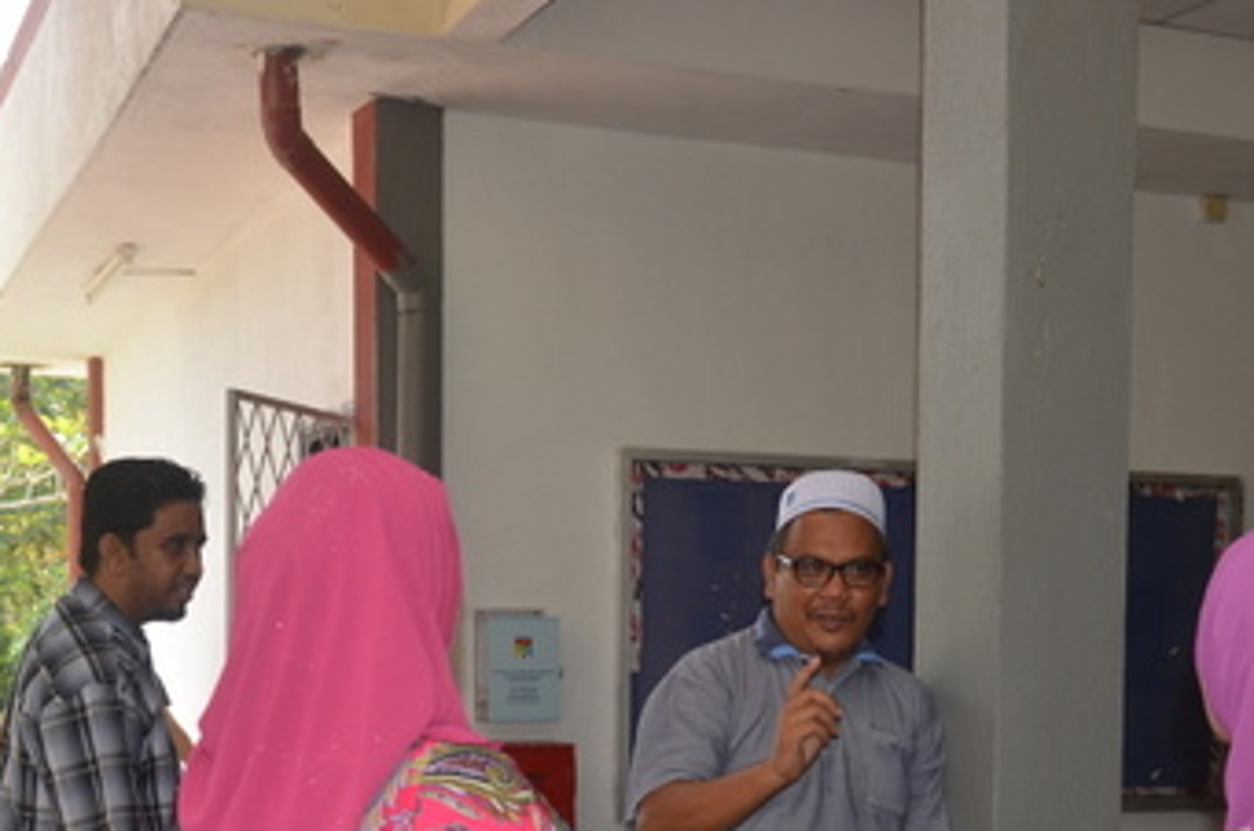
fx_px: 2156
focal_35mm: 62
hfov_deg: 32.4
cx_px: 621
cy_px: 772
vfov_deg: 21.3
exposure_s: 1/250
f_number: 4
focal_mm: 22
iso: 180
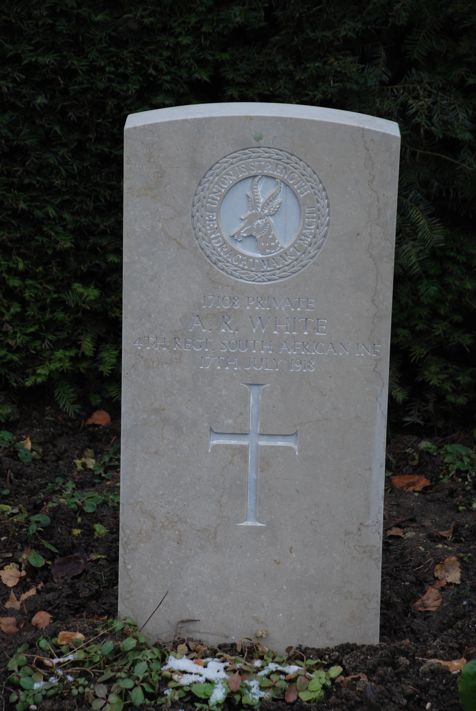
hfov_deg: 10.8
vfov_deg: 16.1
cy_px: 356
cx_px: 238
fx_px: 2521
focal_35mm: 128
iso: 200
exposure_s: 1/125
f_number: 5.6
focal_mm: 85
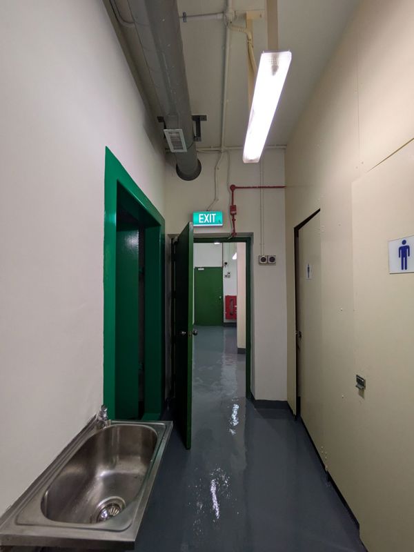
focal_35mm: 14
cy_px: 276
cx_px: 207
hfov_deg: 85.7
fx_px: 223
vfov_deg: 102.1
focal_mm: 1.83
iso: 86
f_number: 2.2
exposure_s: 1/25
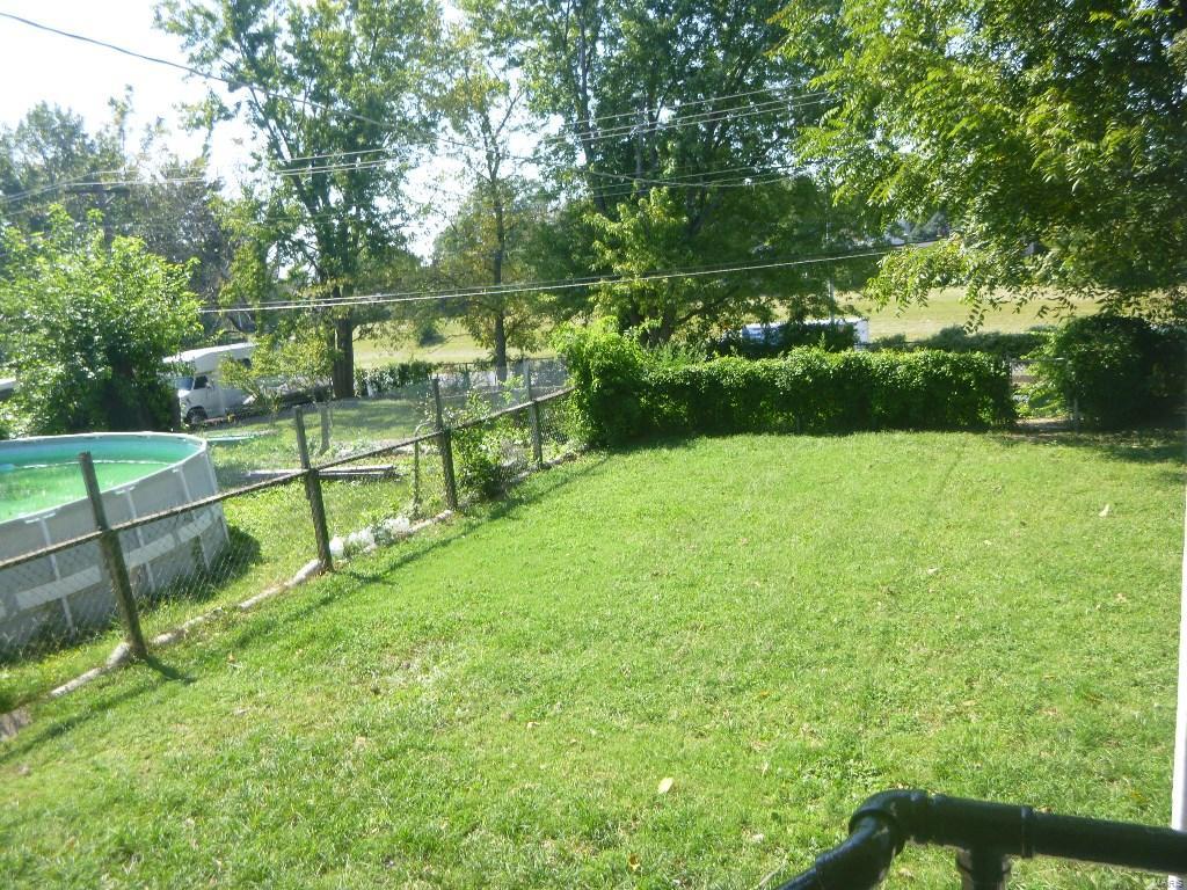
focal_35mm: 29
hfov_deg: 61.7
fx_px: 994
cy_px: 445
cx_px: 594
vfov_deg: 48.2
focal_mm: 5.2
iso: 100
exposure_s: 1/160
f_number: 4.1
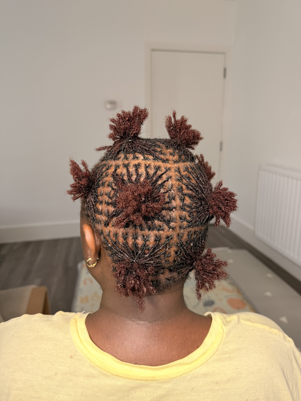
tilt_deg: -14.9
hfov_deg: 56.8
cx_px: 150
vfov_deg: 71.6
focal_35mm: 24
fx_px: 278
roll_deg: +0.5
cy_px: 200
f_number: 1.78
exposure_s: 1/112
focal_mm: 6.76
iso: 200
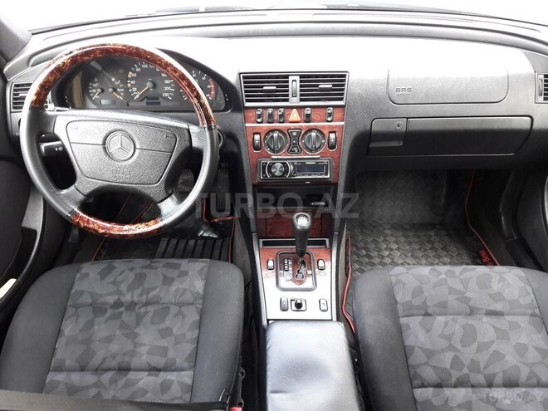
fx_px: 443
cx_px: 274
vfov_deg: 49.7
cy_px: 206
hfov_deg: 63.4
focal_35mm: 28
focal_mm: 3.7
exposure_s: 1/33
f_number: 1.9
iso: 125
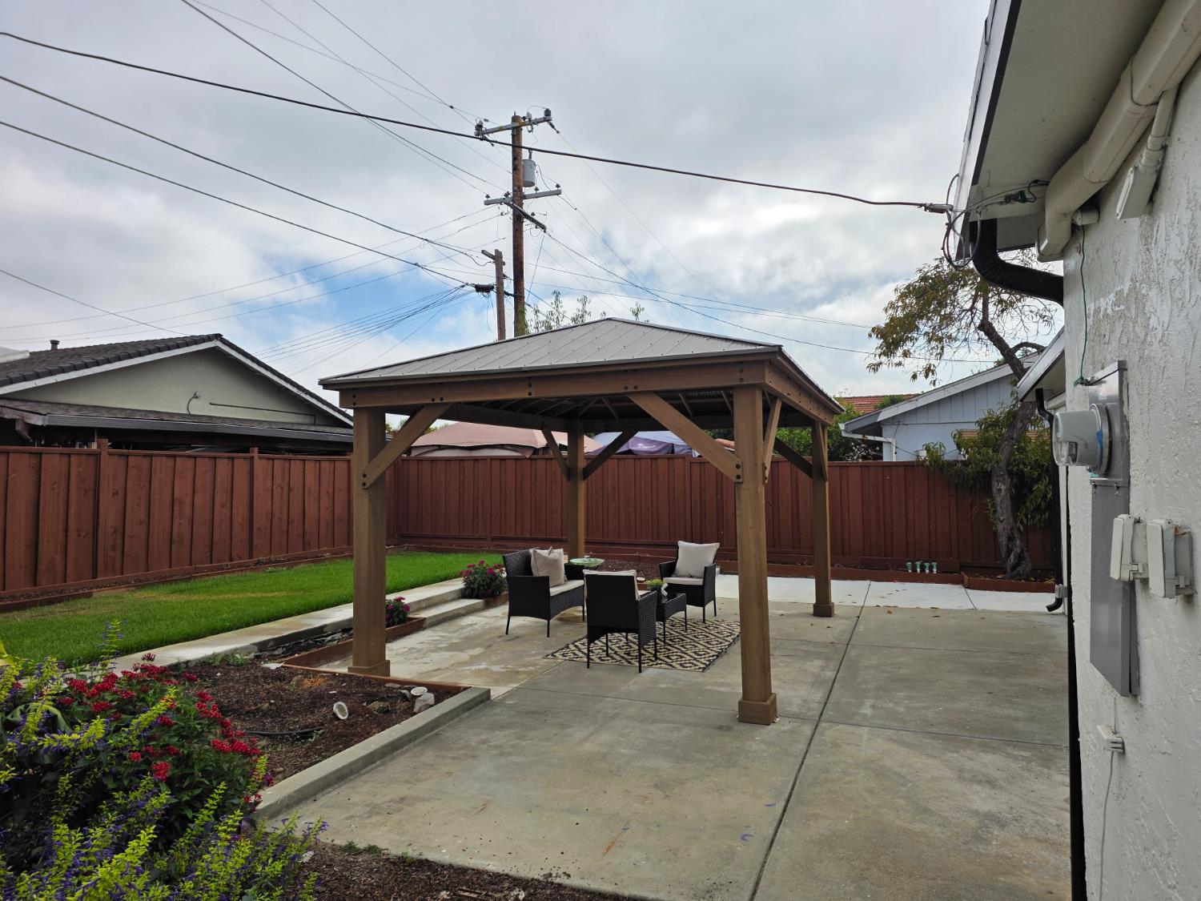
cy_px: 450
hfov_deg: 73.9
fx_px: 798
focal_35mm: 23
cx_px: 600
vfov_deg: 58.9
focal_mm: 6.25
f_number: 1.7
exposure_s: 1/7944
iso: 50
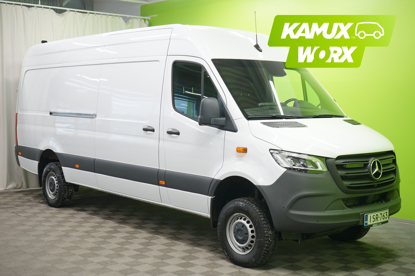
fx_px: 553
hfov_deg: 41.1
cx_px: 208
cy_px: 138
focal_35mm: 48
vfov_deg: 28.1
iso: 800
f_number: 5.6
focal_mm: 48
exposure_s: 1/40
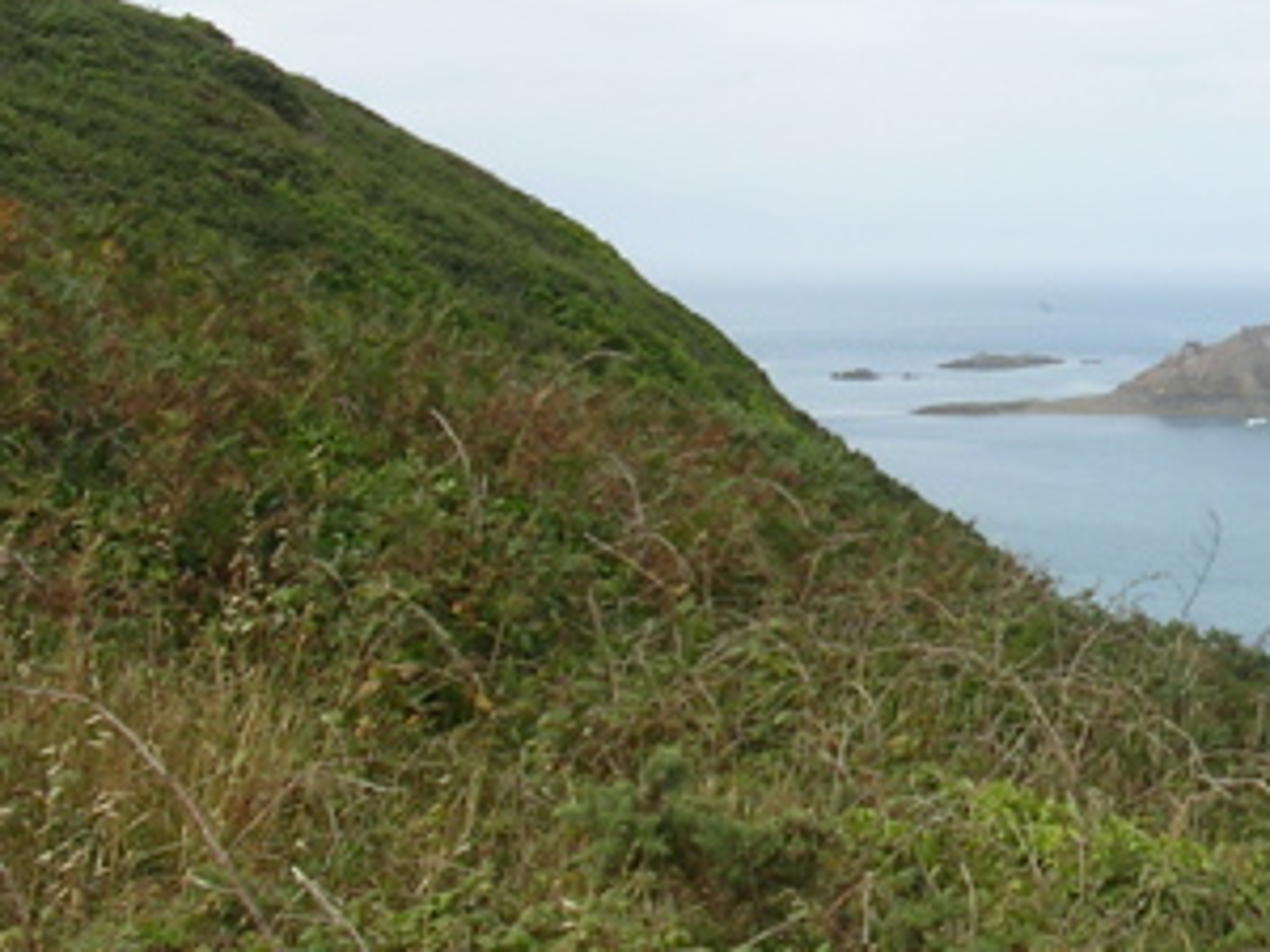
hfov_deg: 23.0
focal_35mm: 81
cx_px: 1304
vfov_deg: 18.2
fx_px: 2972
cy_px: 410
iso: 50
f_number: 5.6
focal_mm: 5.8
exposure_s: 1/253
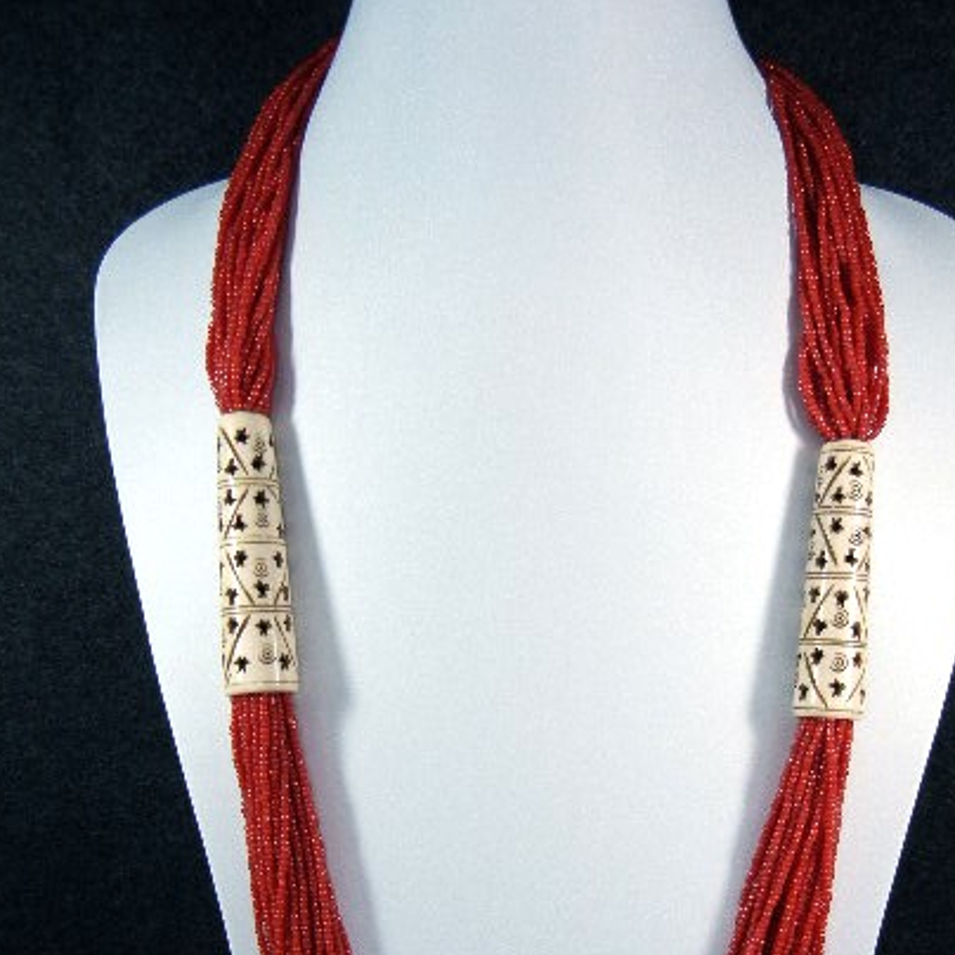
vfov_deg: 39.0
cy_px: 712
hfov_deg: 39.9
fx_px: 1311
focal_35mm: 42
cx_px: 553
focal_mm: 5.4
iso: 160
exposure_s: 1/74.4
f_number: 3.5
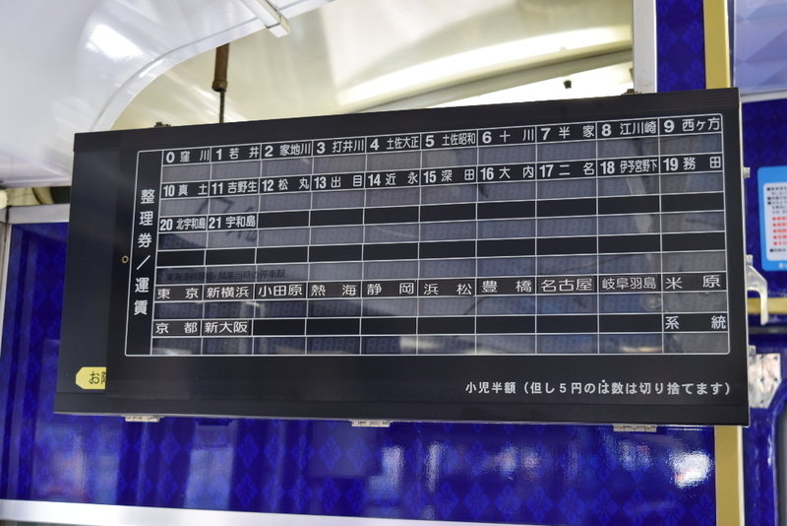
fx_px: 1050
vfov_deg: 28.1
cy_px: 263
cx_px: 394
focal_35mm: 48
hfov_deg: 41.1
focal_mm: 32
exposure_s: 1/40
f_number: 5.6
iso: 400
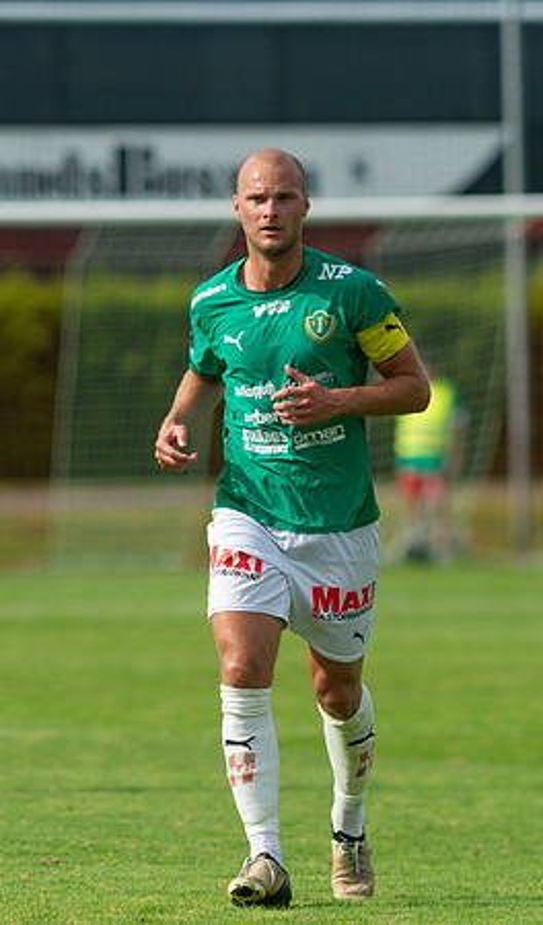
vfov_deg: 3.3
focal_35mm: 653
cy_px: 462
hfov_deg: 1.9
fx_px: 16197
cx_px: 325
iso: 320
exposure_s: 1/1600
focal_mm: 420
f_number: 4.5
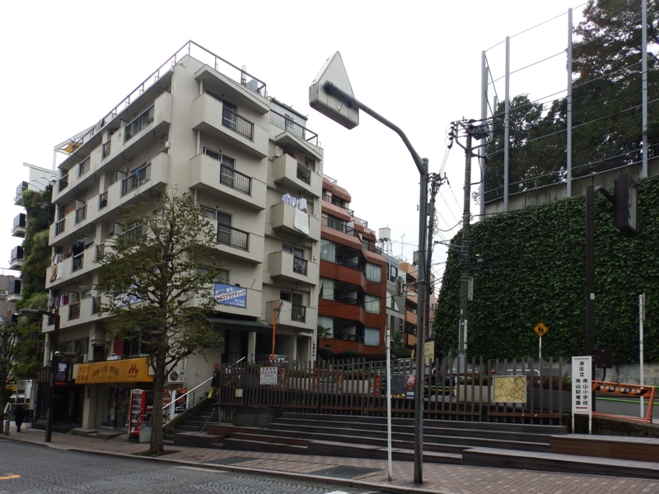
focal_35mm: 22
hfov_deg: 76.4
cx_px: 330
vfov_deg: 61.1
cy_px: 247
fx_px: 419
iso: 80
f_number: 4.5
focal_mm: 4
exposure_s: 1/250
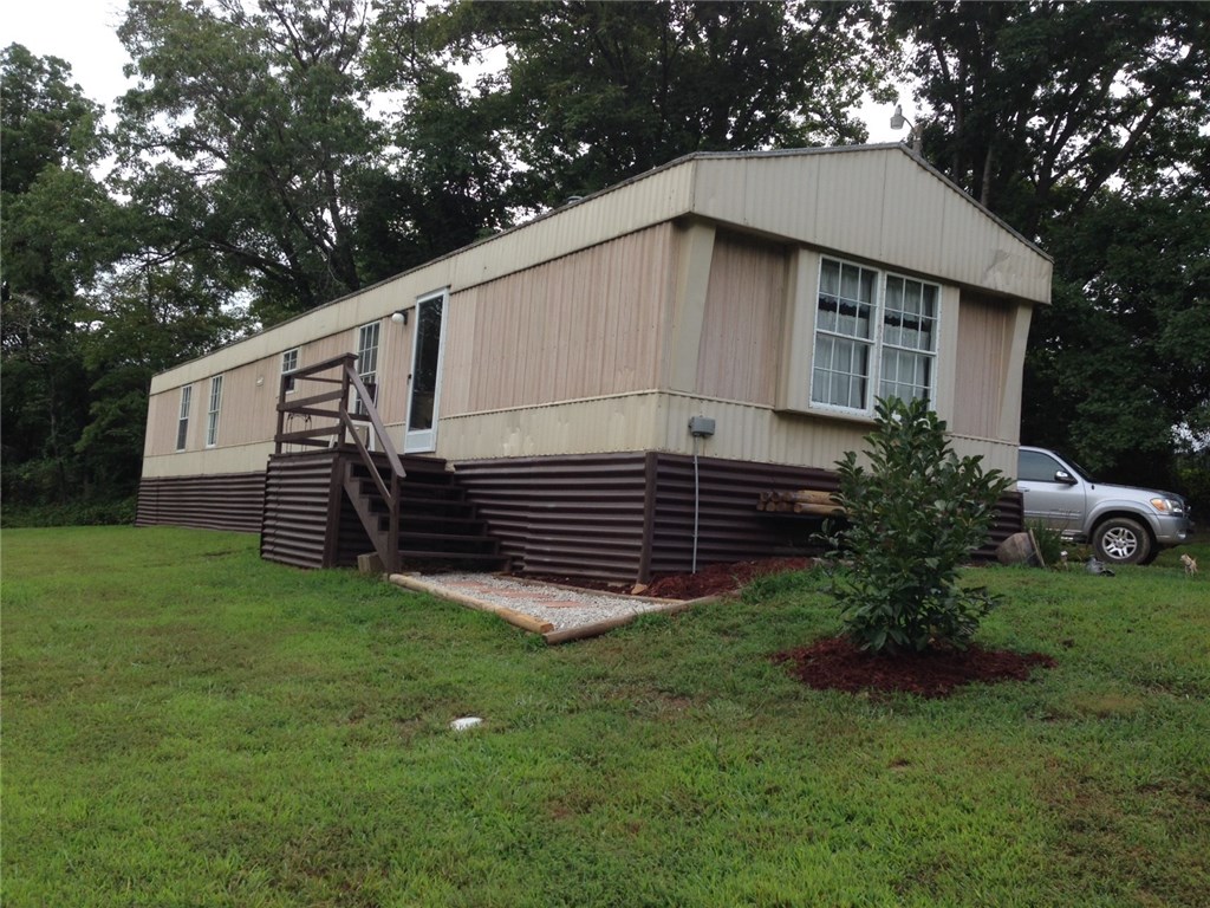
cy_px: 454
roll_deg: -4.7
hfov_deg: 55.4
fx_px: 1154
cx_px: 605
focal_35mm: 33
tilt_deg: +2.8
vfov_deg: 42.9
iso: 50
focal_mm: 4.12
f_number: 2.4
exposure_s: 1/427
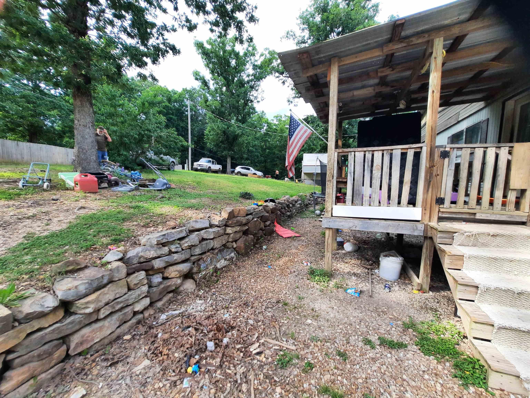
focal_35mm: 13
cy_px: 199
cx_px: 265
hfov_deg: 106.2
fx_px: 199
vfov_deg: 89.9
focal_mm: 1.74
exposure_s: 1/286
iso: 40
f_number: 2.2
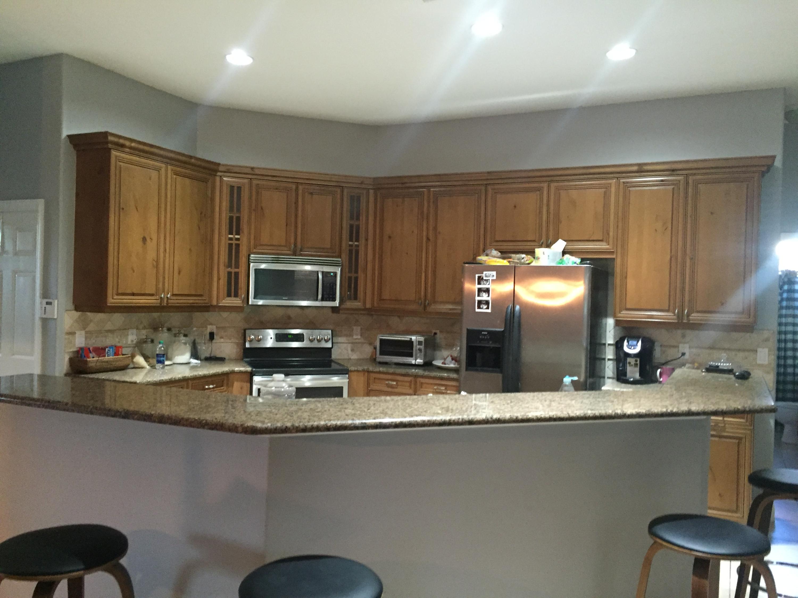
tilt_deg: -1.7
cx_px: 399
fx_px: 669
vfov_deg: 48.2
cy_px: 299
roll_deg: -2.0
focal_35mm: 29
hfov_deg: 61.7
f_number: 2.2
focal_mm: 4.15
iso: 250
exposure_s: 1/24
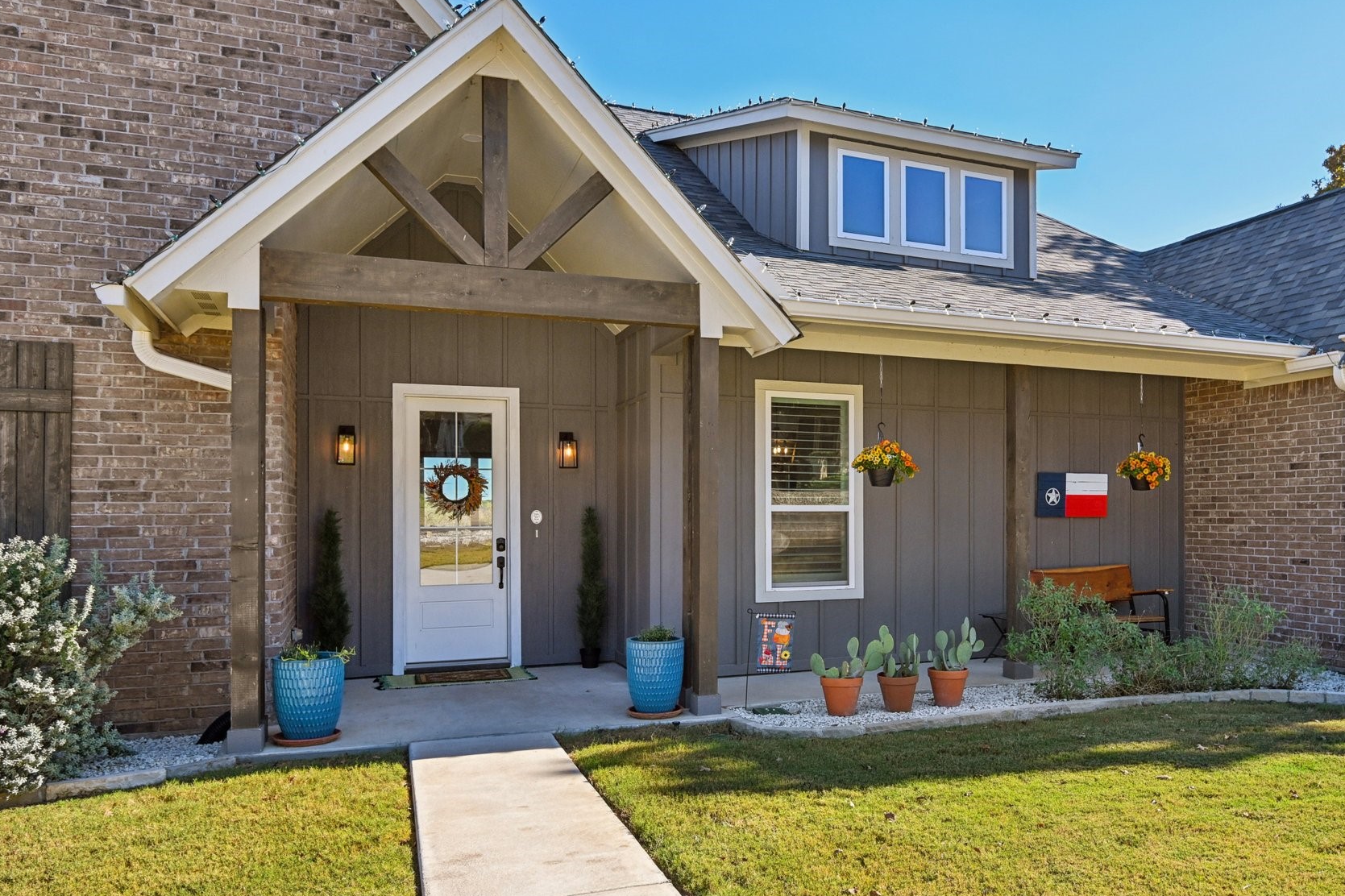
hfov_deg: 66.7
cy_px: 508
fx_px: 1008
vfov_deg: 47.8
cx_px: 812
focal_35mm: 27
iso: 400
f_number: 8
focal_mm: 22
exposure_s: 1/320
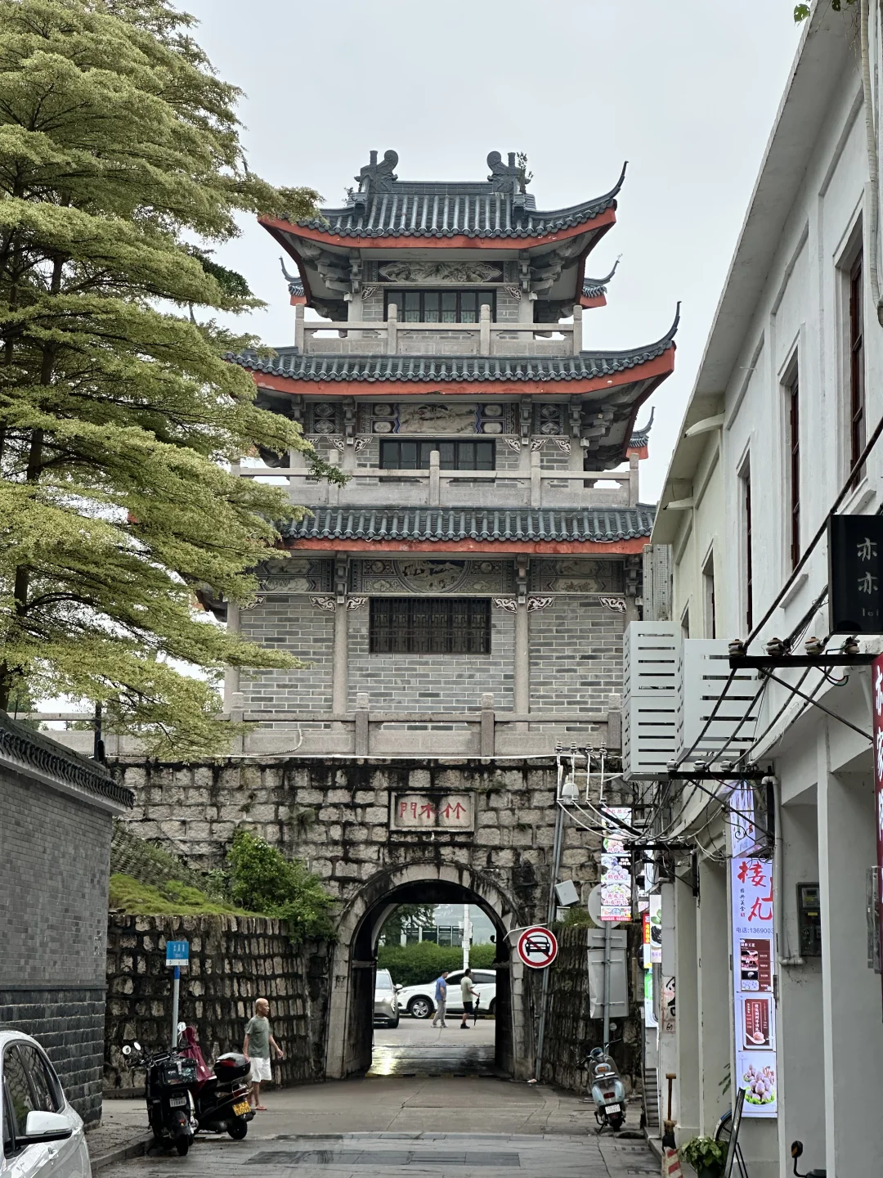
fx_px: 2619
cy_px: 589
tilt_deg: +8.3
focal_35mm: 77
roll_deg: -1.5
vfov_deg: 25.3
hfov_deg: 19.1
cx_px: 442
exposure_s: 1/99
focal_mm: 9
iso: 64
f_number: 2.8
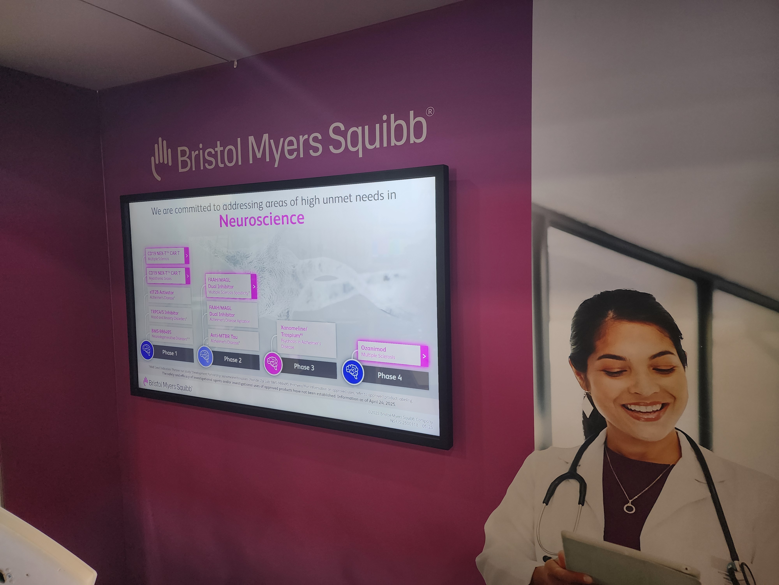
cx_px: 390
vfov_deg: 58.9
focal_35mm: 23
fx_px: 518
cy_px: 292
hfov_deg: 73.9
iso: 125
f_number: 1.8
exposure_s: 1/180
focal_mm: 6.4
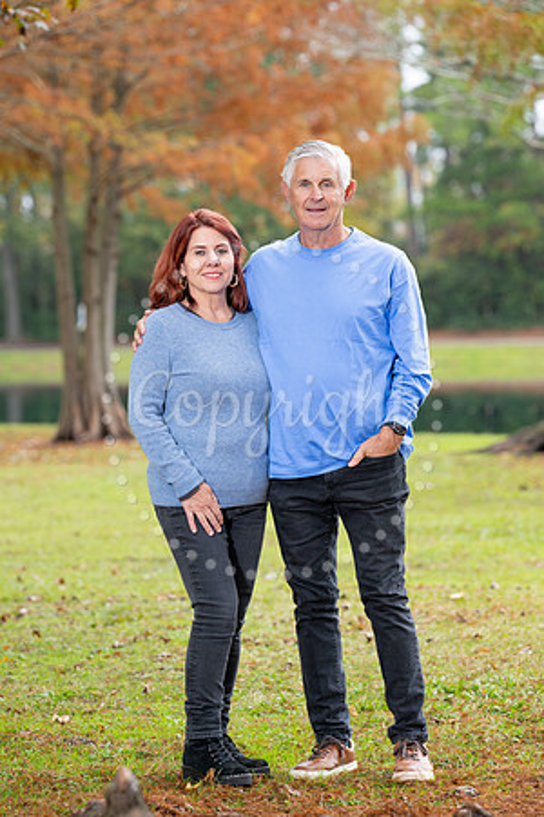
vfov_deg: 12.8
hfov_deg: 8.6
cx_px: 272
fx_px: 3626
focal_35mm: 160
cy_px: 408
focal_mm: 160
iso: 320
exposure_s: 1/200
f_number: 5
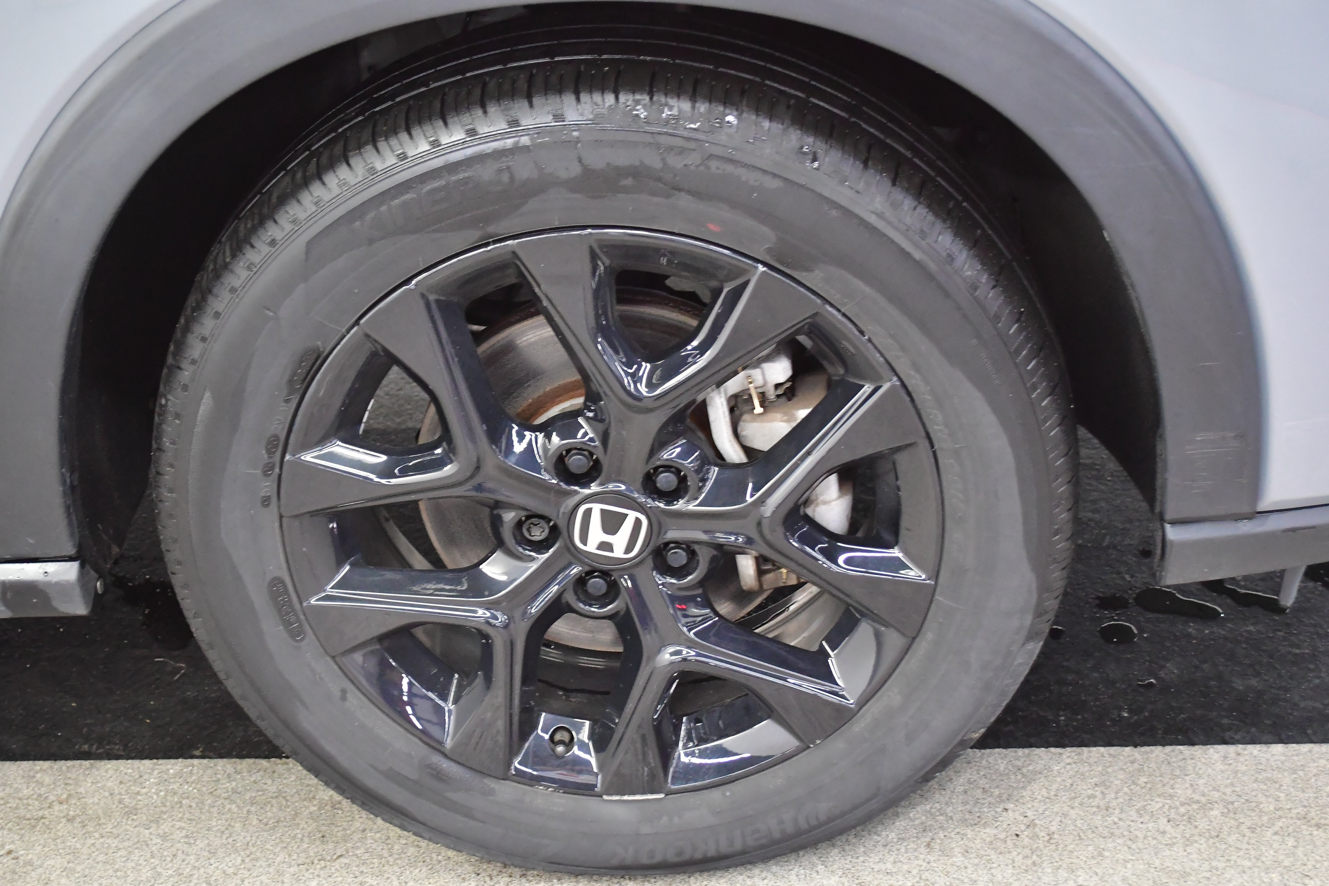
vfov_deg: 23.0
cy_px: 502
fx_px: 2178
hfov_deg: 33.9
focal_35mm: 59
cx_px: 634
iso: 2800
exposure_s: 1/40
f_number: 5
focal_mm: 34
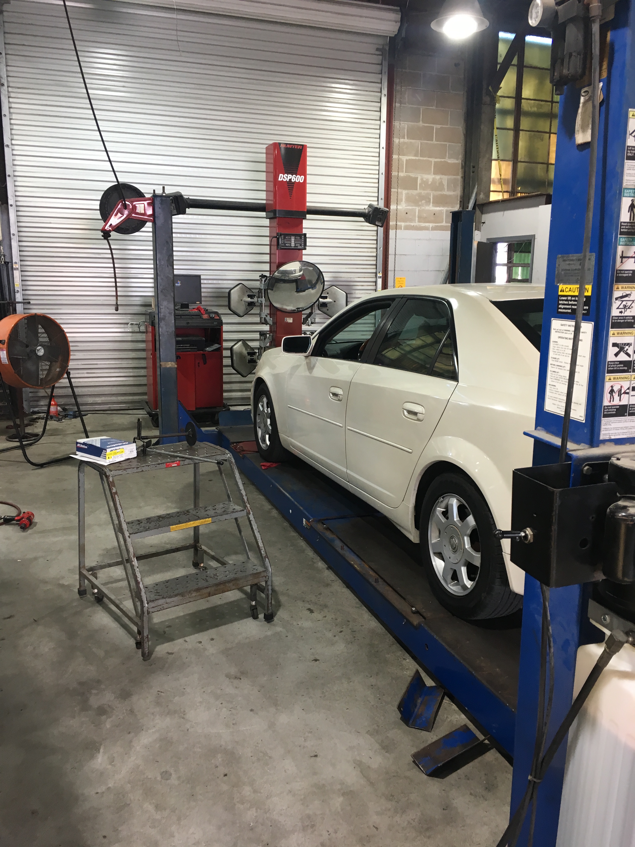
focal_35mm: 29
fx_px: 709
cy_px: 424
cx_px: 318
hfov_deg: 48.2
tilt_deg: -9.0
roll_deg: -1.8
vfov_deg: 61.7
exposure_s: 1/30
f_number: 2.2
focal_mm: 4.15
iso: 50
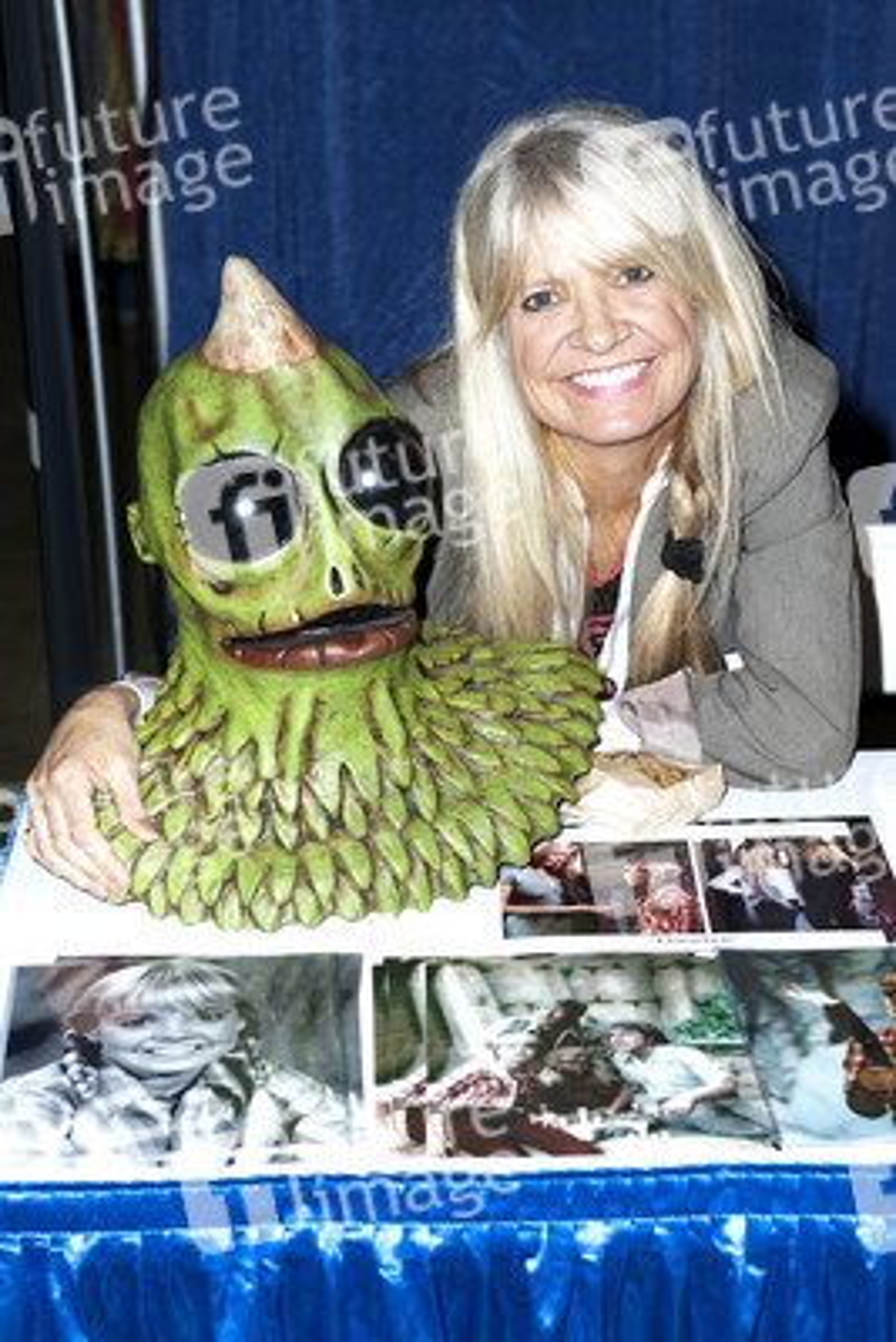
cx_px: 448
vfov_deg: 36.2
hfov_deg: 24.6
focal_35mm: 55
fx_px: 2051
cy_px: 671
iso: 400
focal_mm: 55
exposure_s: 1/320
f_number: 4
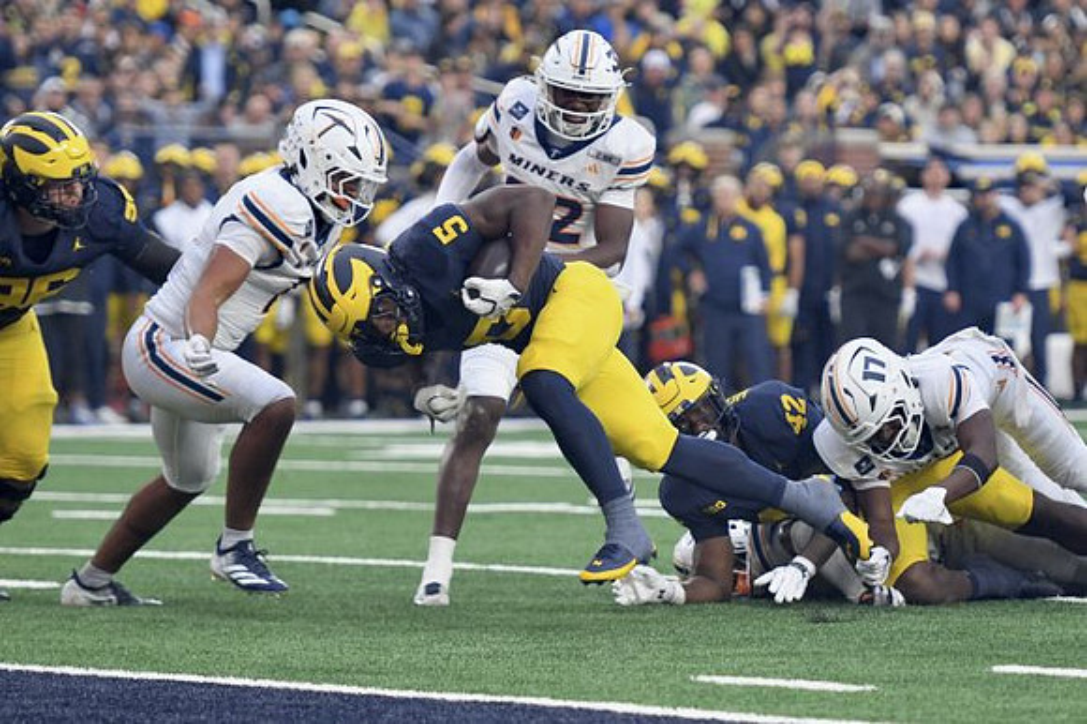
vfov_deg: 5.9
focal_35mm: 232
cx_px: 544
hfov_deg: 8.9
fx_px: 7001
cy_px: 362
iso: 1000
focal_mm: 155
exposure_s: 1/1000
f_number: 2.8
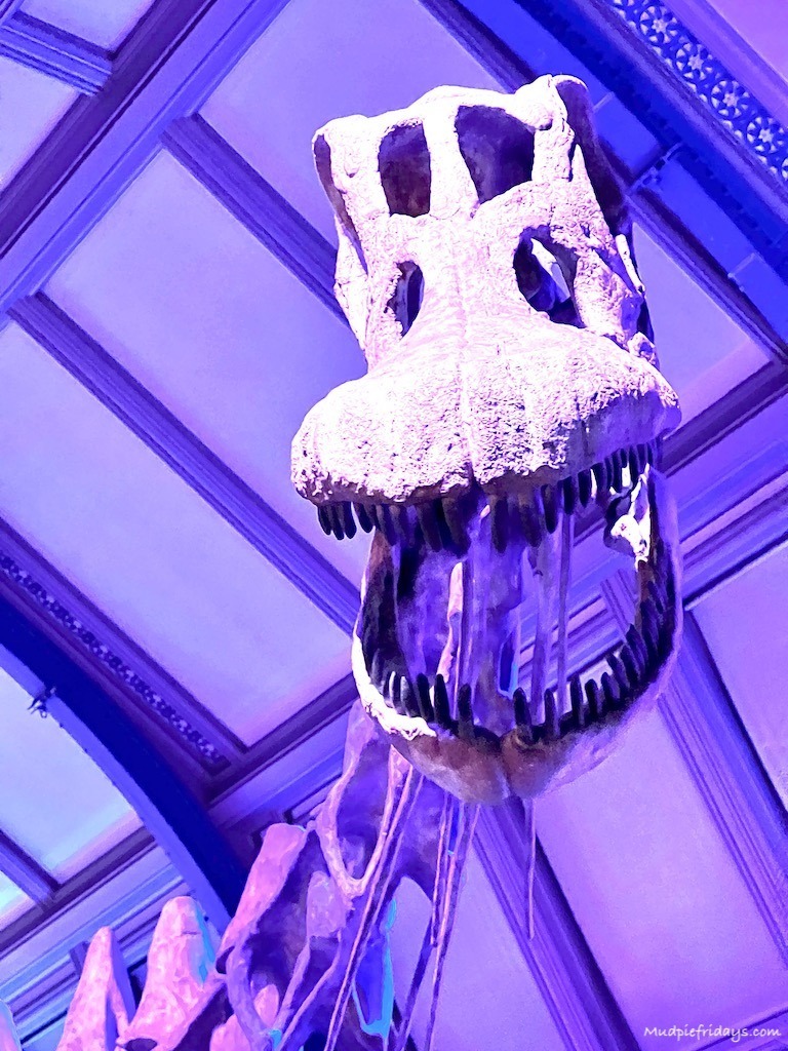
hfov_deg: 19.1
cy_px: 526
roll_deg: -1.1
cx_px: 394
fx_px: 2337
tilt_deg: +33.3
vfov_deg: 25.3
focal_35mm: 77
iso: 1600
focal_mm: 9
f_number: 2.8
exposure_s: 1/30
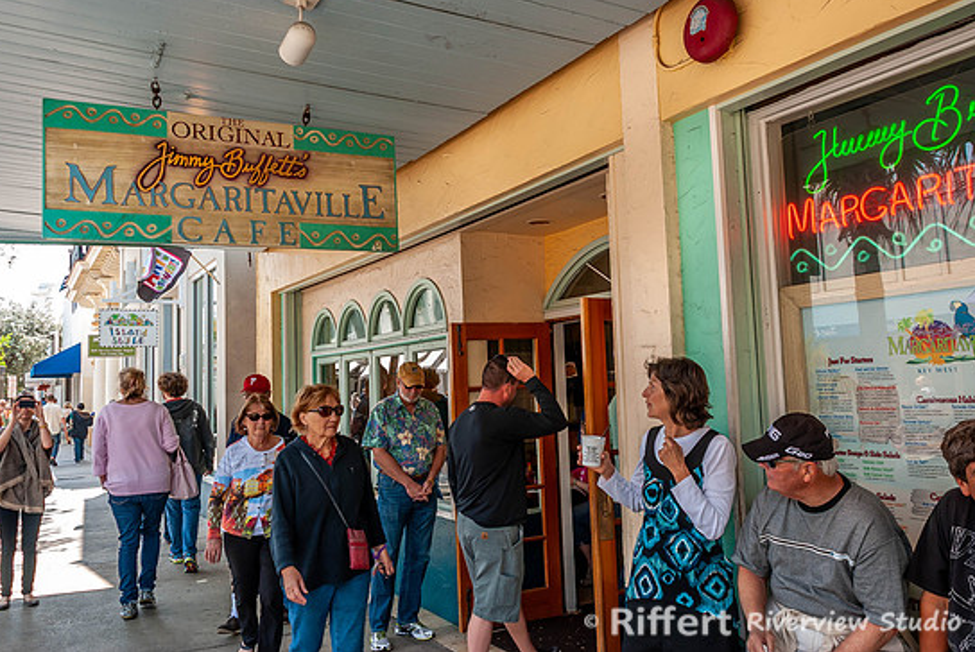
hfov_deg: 58.6
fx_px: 868
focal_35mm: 32
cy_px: 306
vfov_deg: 41.2
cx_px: 464
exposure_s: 1/80
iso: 100
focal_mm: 20
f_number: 4.5
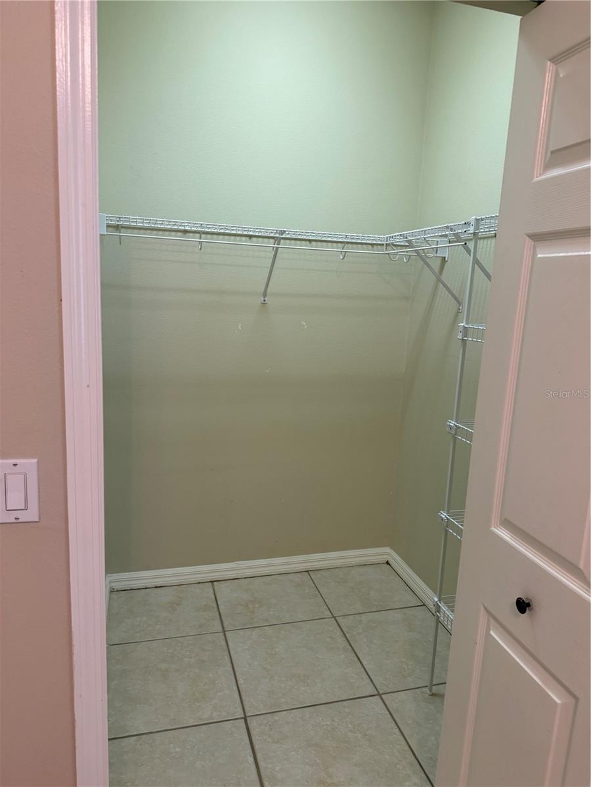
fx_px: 546
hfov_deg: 56.8
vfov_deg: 71.6
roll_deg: -4.5
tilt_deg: -11.8
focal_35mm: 24
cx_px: 296
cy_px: 394
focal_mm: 6.76
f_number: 1.78
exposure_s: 1/60
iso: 200
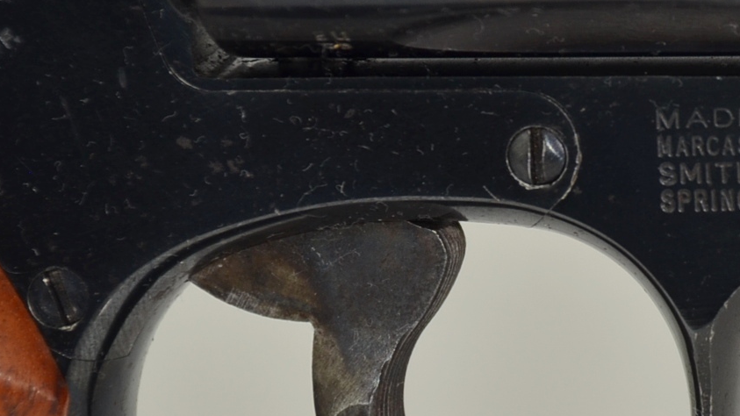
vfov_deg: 2.0
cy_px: 237
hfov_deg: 3.5
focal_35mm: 619
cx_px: 756
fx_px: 12135
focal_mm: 135
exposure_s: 1/160
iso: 200
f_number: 5.6
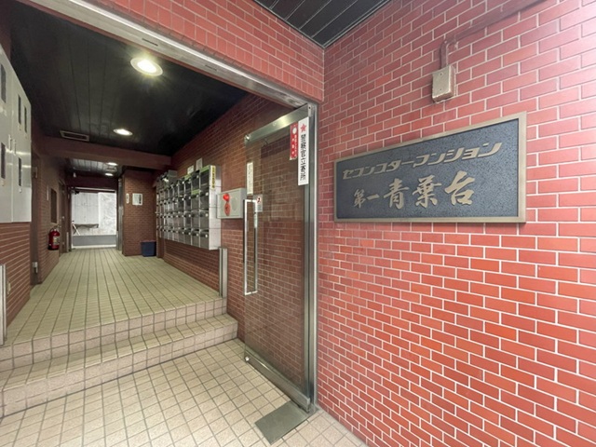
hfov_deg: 102.1
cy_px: 224
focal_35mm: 14
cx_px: 298
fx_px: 241
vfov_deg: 85.7
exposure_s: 1/60
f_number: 2.4
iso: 800
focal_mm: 1.54
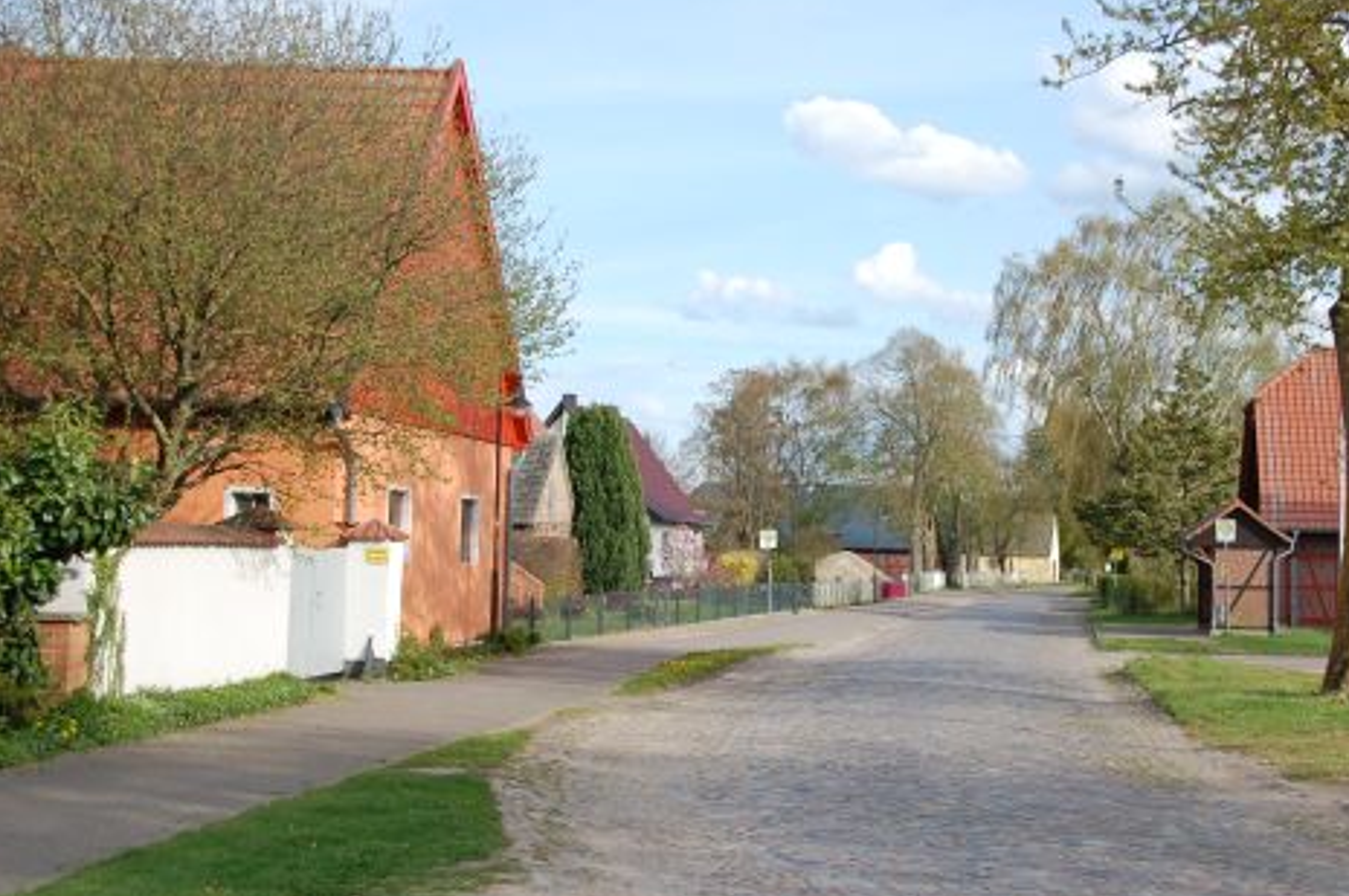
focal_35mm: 62
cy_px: 451
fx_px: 2321
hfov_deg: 32.2
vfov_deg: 21.9
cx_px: 862
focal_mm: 32
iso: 200
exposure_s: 1/250
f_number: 8
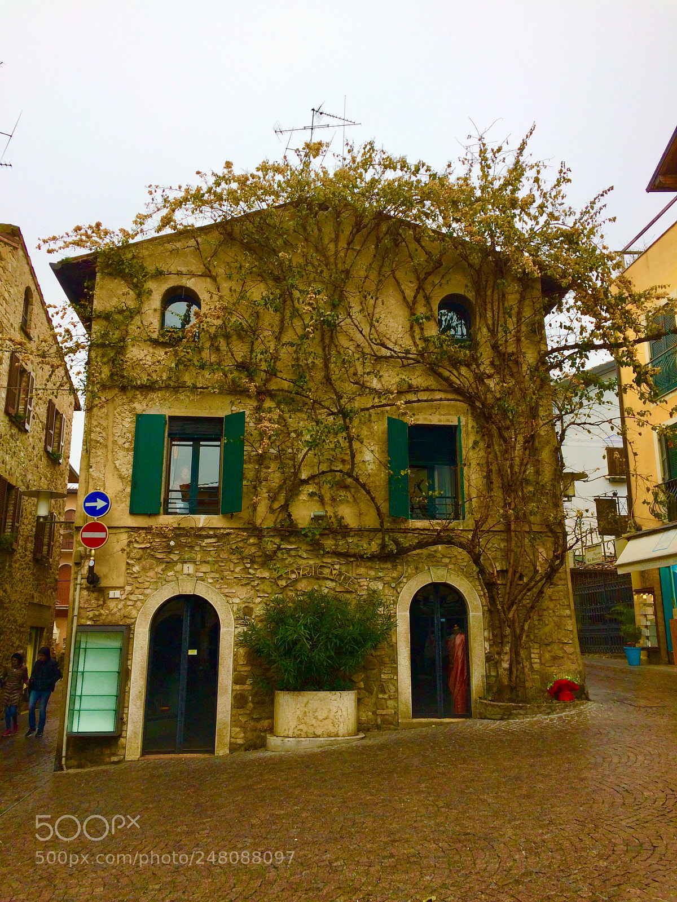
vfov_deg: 61.7
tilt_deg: +9.1
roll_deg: +1.3
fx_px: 756
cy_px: 451
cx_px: 338
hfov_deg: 48.2
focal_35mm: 29
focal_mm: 4.15
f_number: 2.2
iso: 32
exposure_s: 1/265
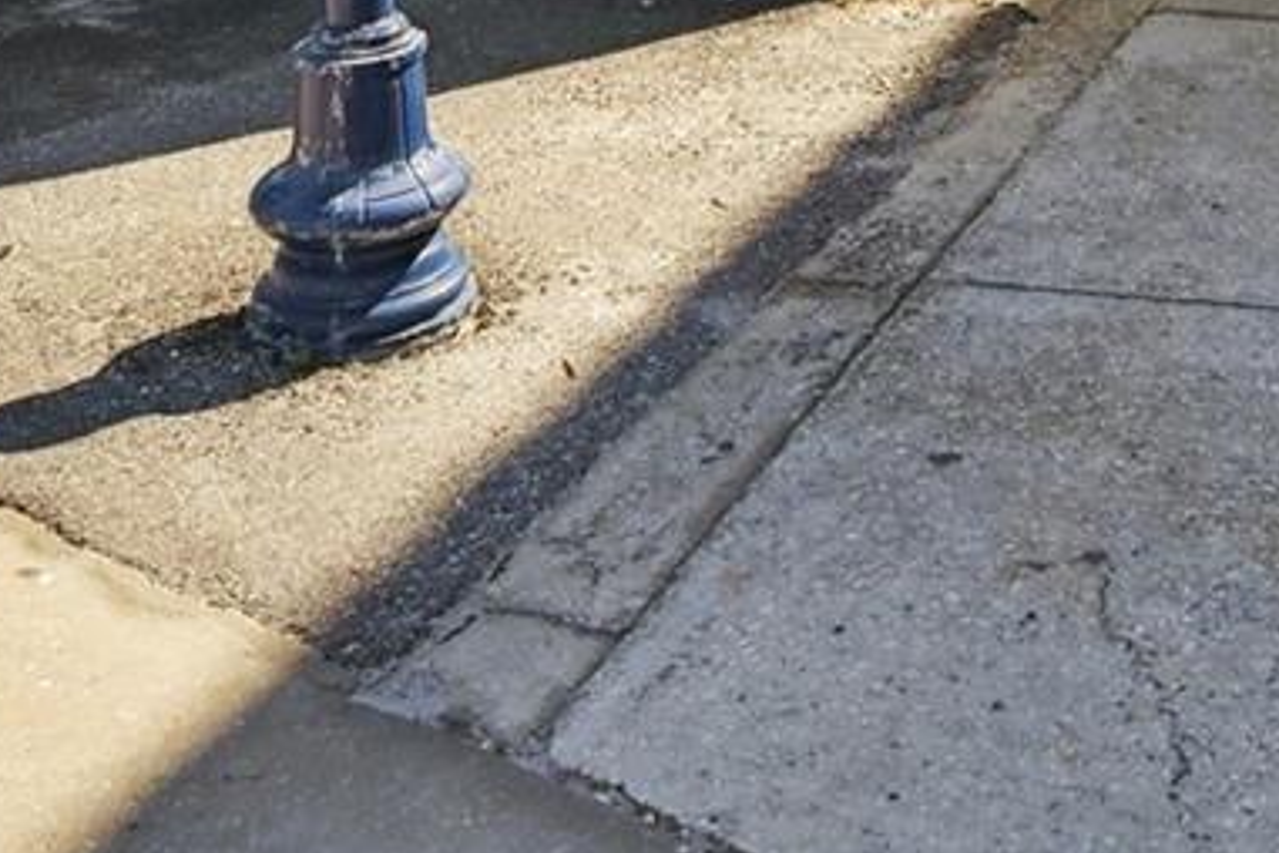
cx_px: 1185
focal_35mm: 63
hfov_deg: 30.3
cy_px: -924
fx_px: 2238
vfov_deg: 16.0
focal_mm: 10
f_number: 7.1
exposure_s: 1/1250
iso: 100
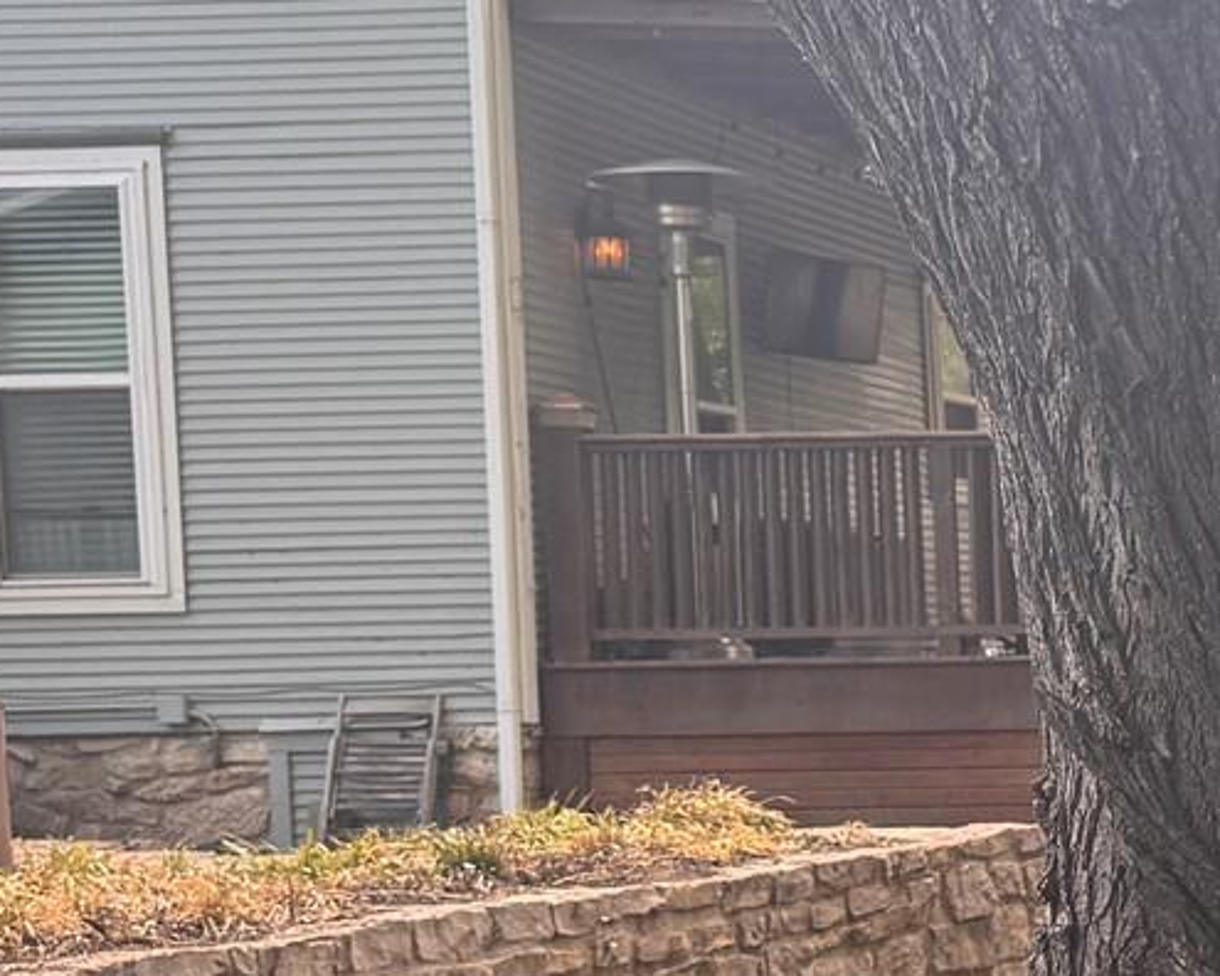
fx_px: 3502
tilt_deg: -4.0
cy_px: 907
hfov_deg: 17.4
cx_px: 1915
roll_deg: +1.4
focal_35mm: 97
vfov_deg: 15.6
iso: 64
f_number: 1.78
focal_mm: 6.76
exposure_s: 1/121
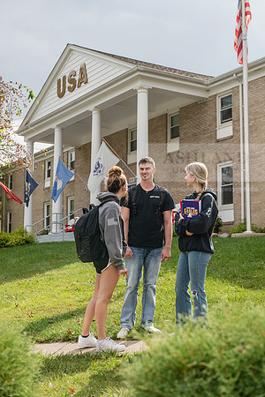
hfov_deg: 24.6
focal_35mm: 55
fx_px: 607
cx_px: 132
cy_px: 198
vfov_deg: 36.2
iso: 250
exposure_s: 1/1000
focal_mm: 55
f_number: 4
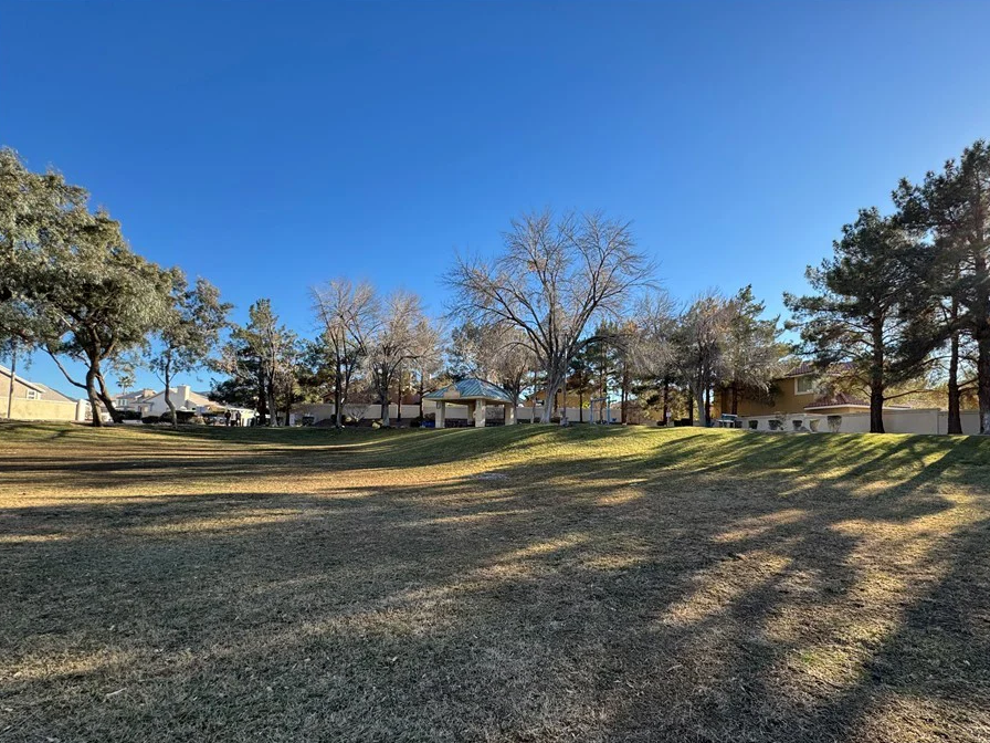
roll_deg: -1.3
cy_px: 418
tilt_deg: +4.3
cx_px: 558
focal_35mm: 16
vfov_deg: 77.8
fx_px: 458
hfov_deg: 94.0
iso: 40
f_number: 2.2
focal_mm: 2.22
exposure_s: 1/631
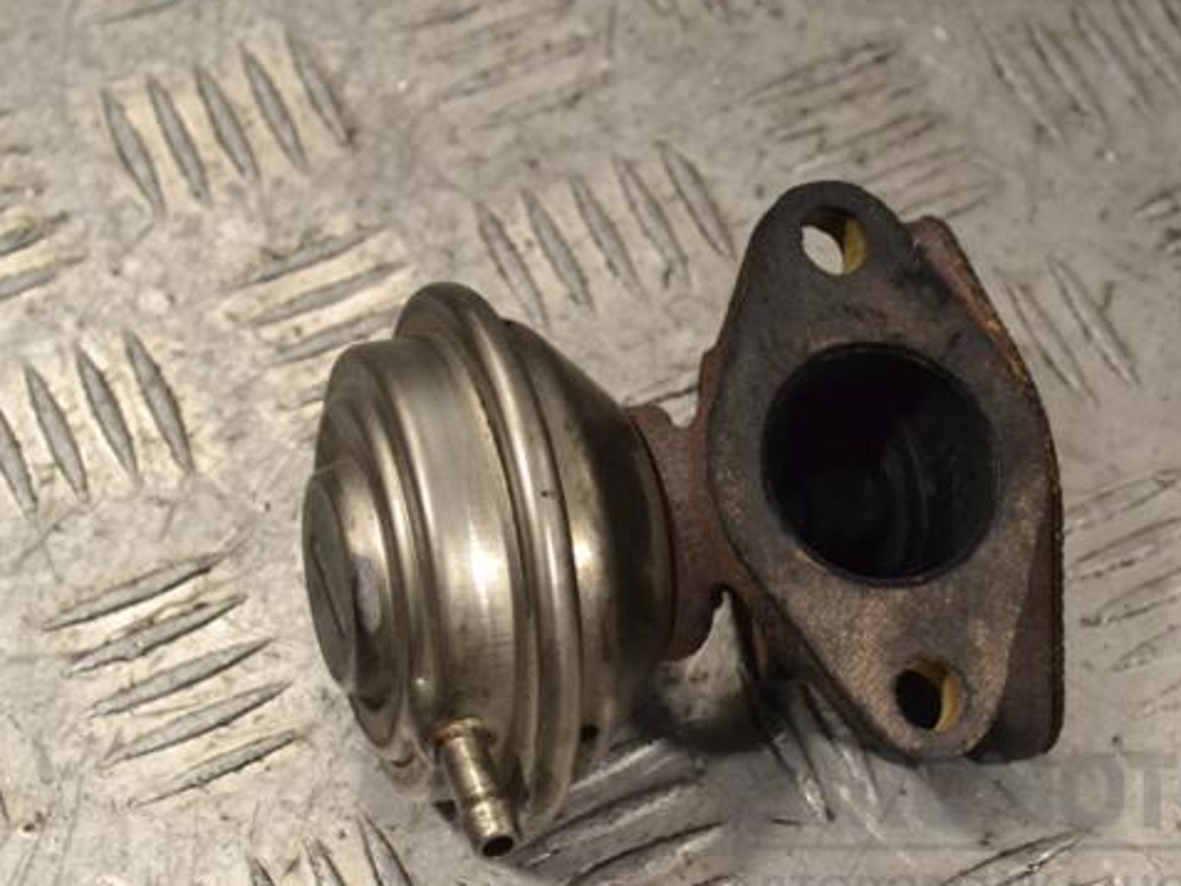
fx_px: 2969
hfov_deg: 22.5
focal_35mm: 87
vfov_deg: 17.0
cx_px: 678
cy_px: 460
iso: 3200
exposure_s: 1/320
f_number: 9
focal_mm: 48
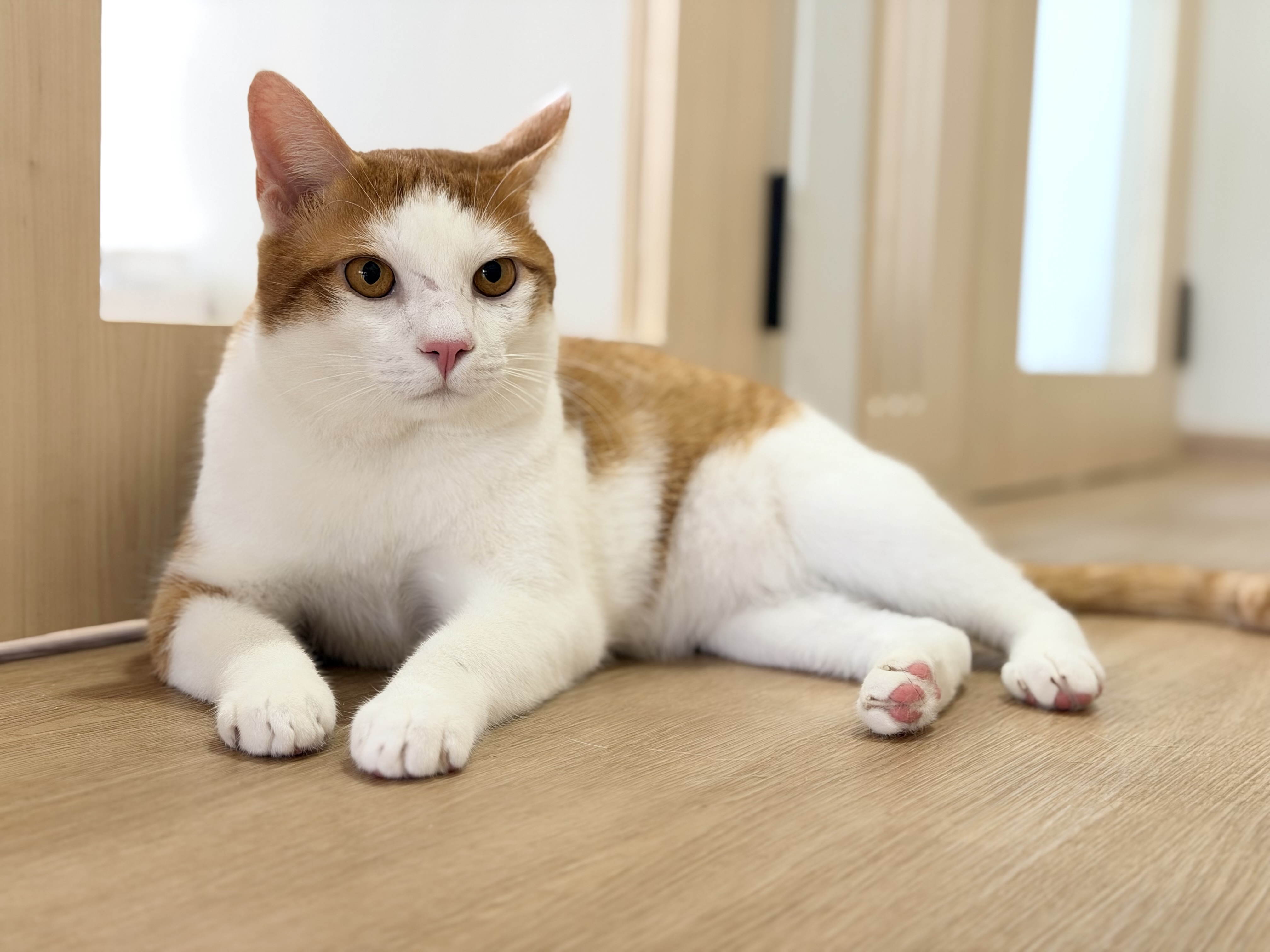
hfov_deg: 39.7
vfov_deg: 30.3
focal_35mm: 48
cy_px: 476
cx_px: 635
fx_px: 1761
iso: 160
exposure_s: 1/60
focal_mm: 6.76
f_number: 1.78
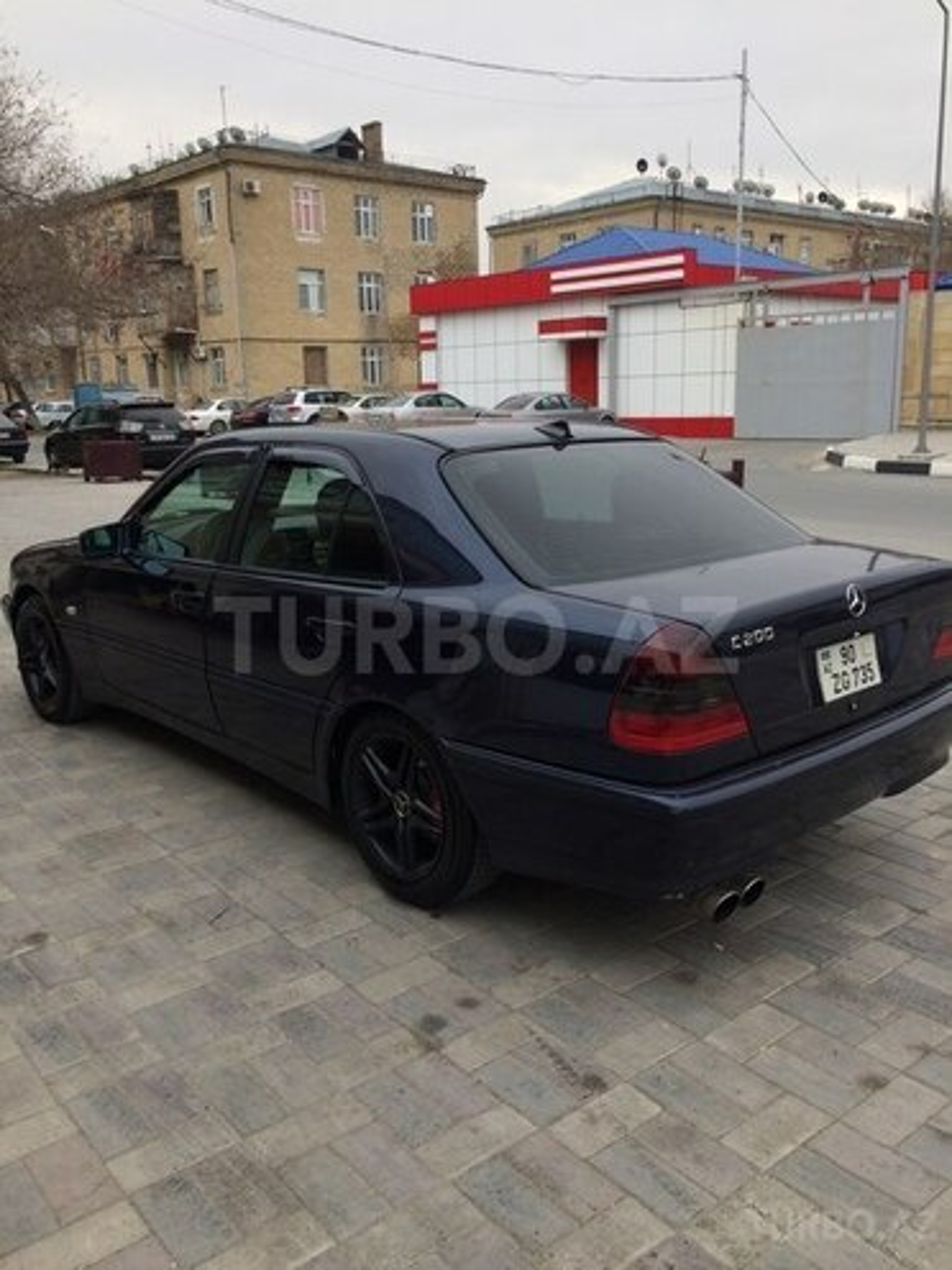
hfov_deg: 48.2
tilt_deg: -14.7
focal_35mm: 29
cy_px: 635
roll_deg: +1.6
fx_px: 1063
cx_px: 476
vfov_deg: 61.7
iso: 32
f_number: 2.2
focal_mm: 4.15
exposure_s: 1/357
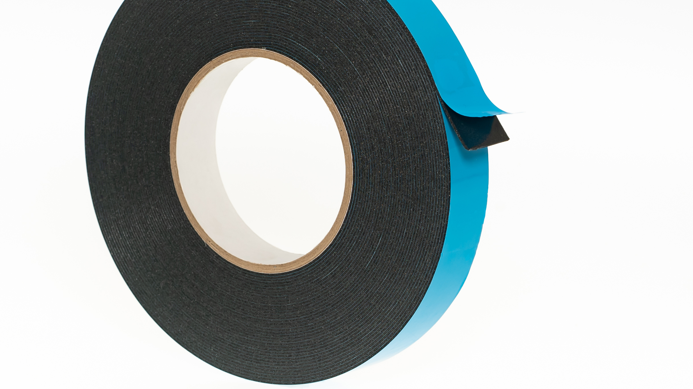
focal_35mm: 221
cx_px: 291
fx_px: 4061
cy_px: 167
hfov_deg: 9.8
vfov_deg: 5.5
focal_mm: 122
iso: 160
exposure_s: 1/100
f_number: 9
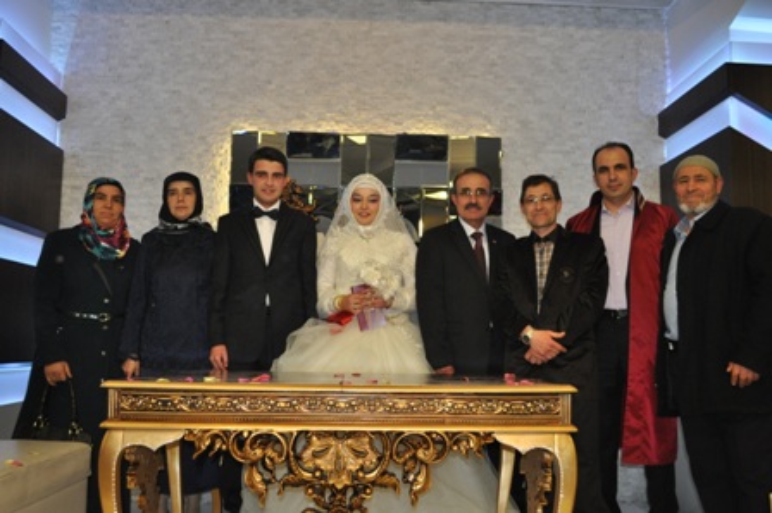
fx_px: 771
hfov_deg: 53.2
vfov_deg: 36.8
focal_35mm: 36
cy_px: 256
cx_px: 386
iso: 800
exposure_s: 1/60
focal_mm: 24
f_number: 4
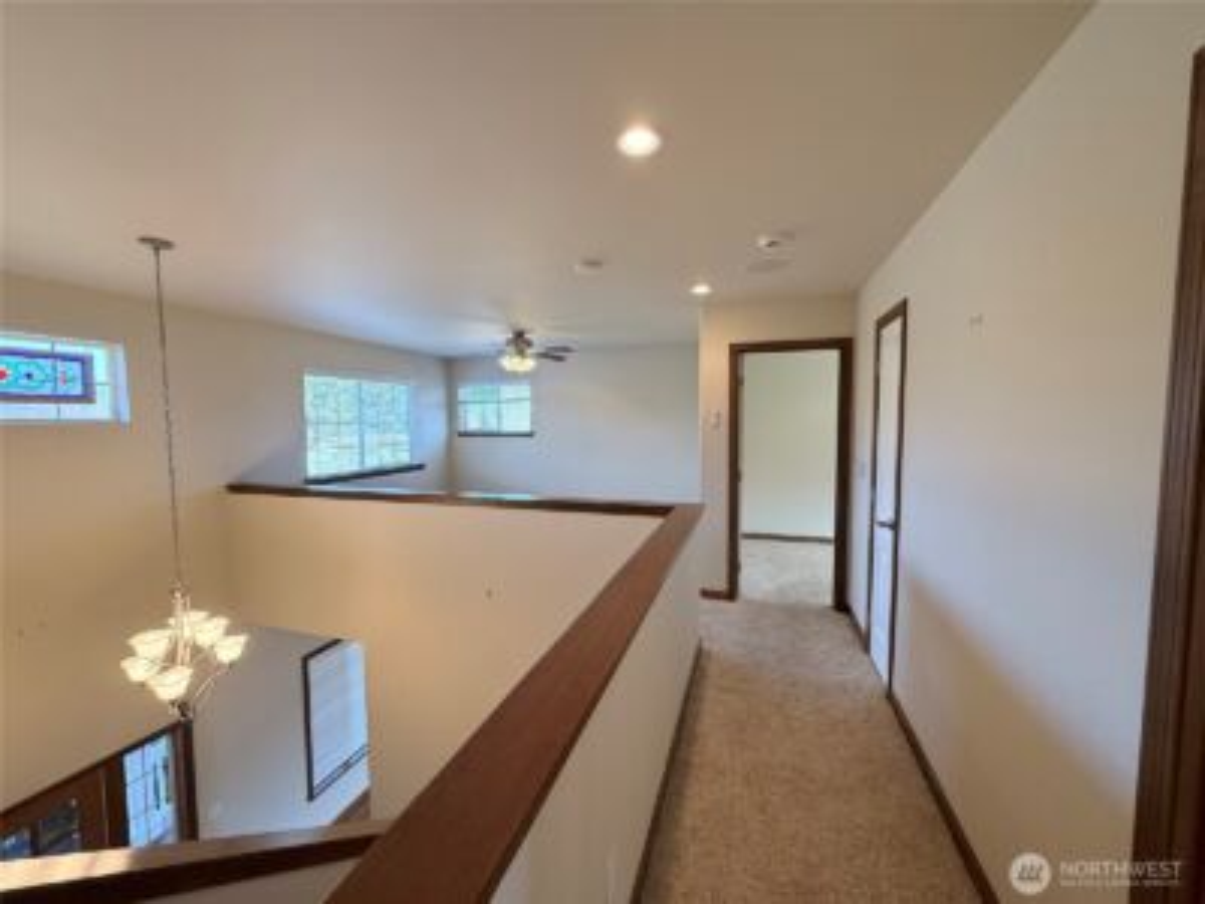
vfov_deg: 85.7
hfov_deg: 102.1
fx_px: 487
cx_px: 602
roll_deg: +0.9
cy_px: 452
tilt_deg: -3.5
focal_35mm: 14
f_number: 2.2
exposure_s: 1/120
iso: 160
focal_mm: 2.22
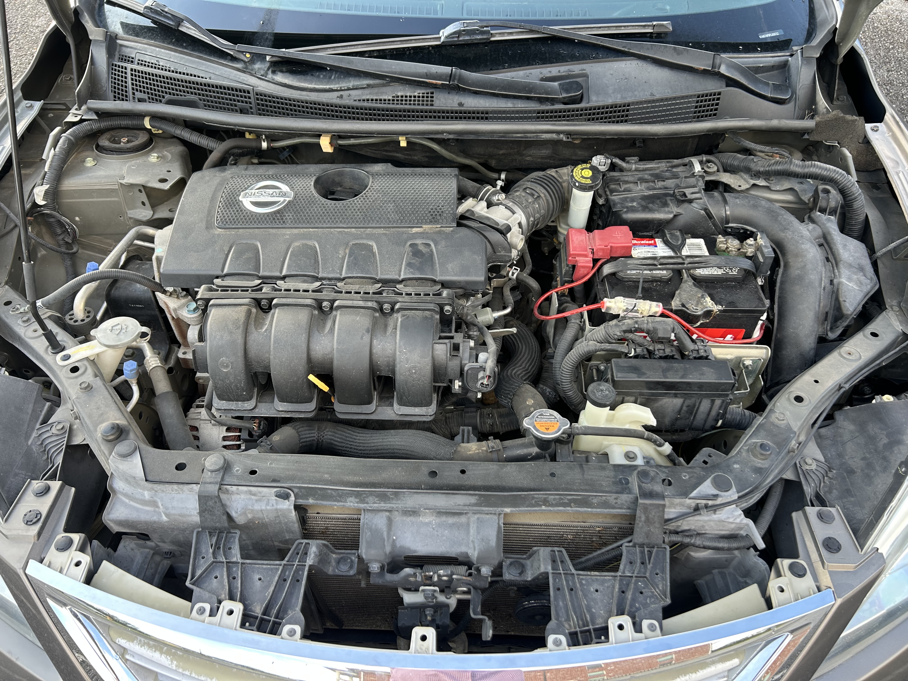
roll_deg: +0.4
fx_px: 682
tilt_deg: -43.9
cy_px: 340
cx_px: 454
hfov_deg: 67.3
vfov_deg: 53.1
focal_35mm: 26
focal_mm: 5.7
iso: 32
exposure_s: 1/128
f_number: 1.5
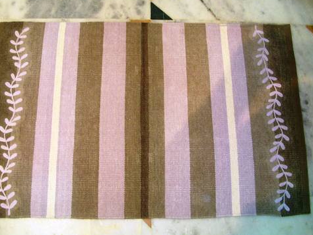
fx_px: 353
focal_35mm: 39
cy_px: 115
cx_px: 154
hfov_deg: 47.8
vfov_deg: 36.8
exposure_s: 1/12.9
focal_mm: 5.6
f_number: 2.7
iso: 200
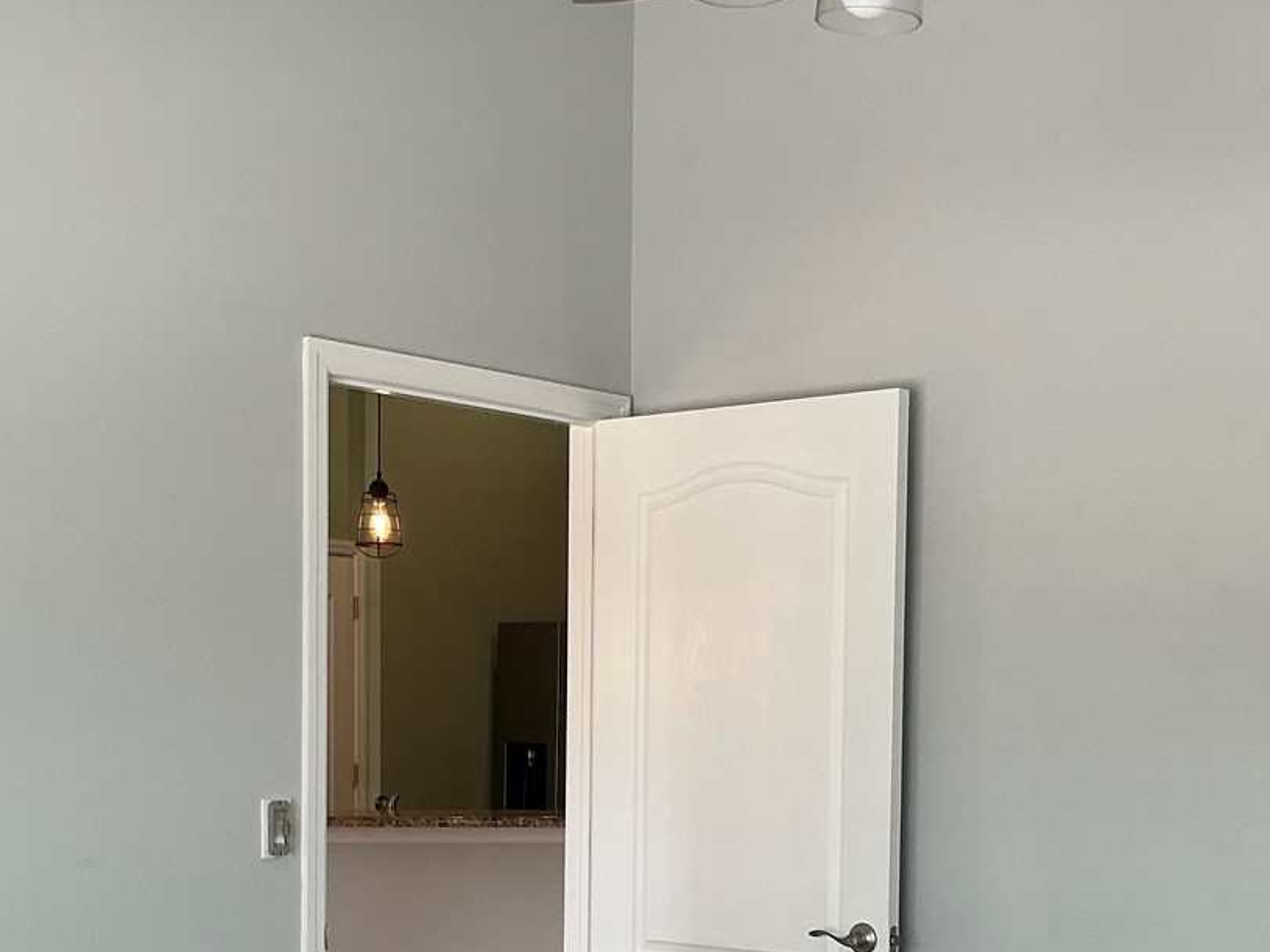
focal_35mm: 55
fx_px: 2018
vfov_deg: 25.9
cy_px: 818
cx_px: 675
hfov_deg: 34.9
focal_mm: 3
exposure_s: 1/120
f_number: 1.8
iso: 50
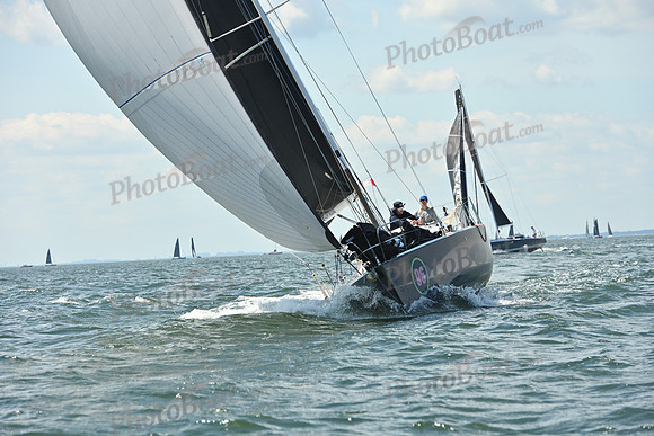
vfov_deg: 8.9
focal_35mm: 155
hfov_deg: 13.2
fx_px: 2816
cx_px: 327
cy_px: 218
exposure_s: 1/1250
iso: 250
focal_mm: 155
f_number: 8
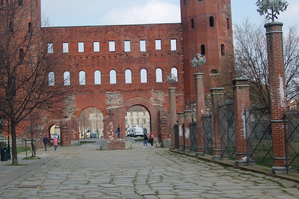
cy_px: 84
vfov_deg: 24.1
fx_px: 465
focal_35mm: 56
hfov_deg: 35.5
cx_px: 120
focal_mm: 26
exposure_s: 1/320
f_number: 9
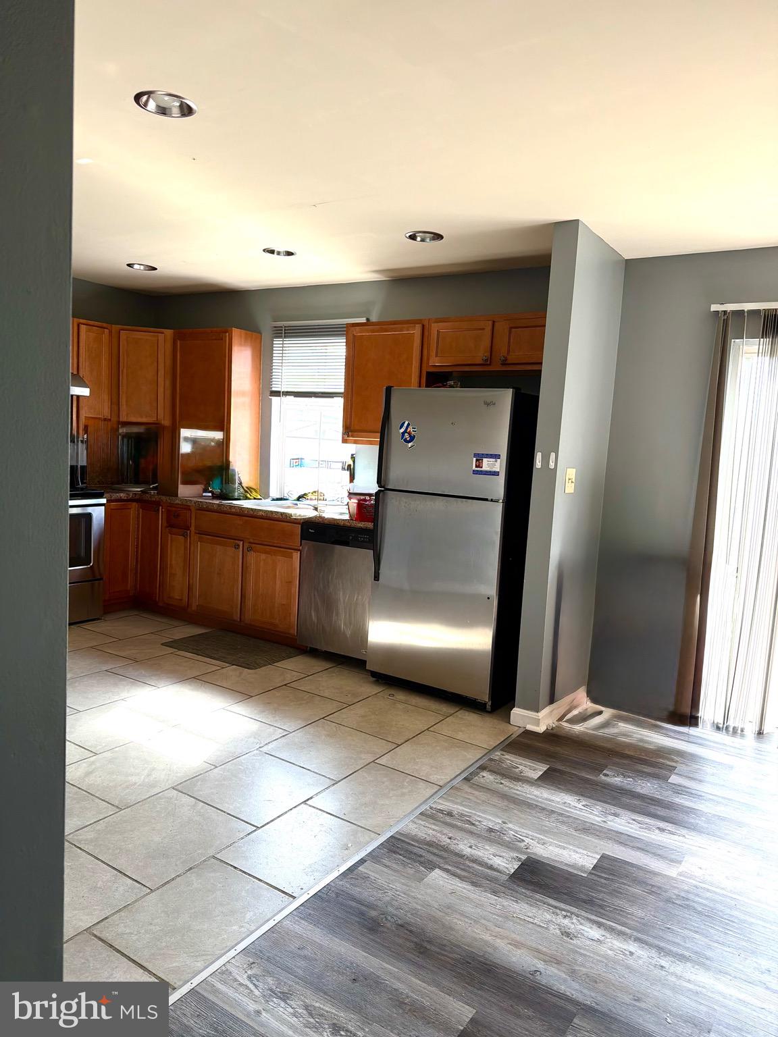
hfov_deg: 56.8
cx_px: 389
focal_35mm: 24
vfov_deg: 71.6
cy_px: 518
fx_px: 719
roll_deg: -2.9
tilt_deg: -6.8
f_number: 1.78
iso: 100
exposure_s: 1/192
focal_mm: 6.76
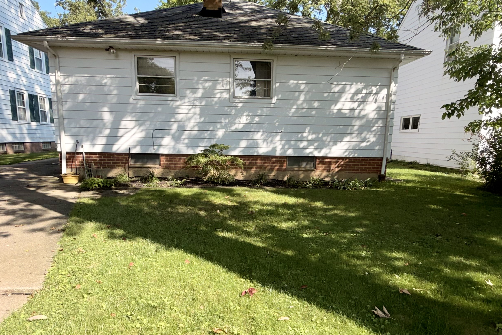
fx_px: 335
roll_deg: -0.4
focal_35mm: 24
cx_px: 254
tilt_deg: -11.5
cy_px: 199
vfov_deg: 52.8
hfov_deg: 73.7
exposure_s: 1/619
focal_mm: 2.22
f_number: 2.2
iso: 16
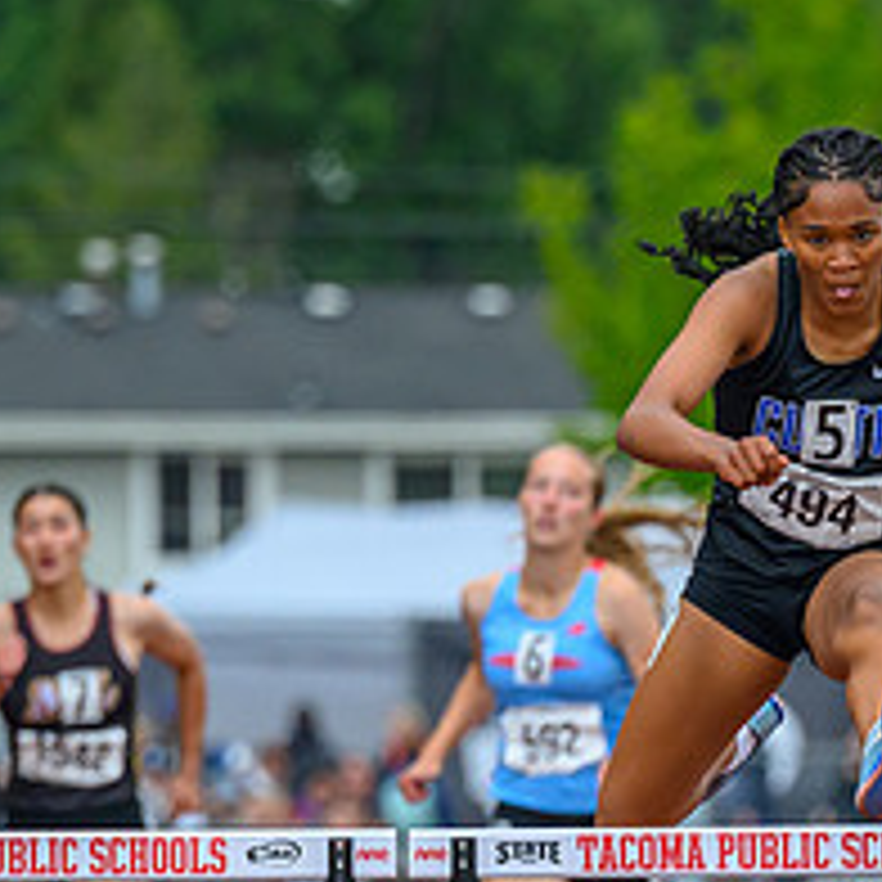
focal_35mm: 769
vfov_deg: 2.3
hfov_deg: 2.3
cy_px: 697
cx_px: 1142
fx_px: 22168
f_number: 4
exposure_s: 1/1600
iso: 800
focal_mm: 200
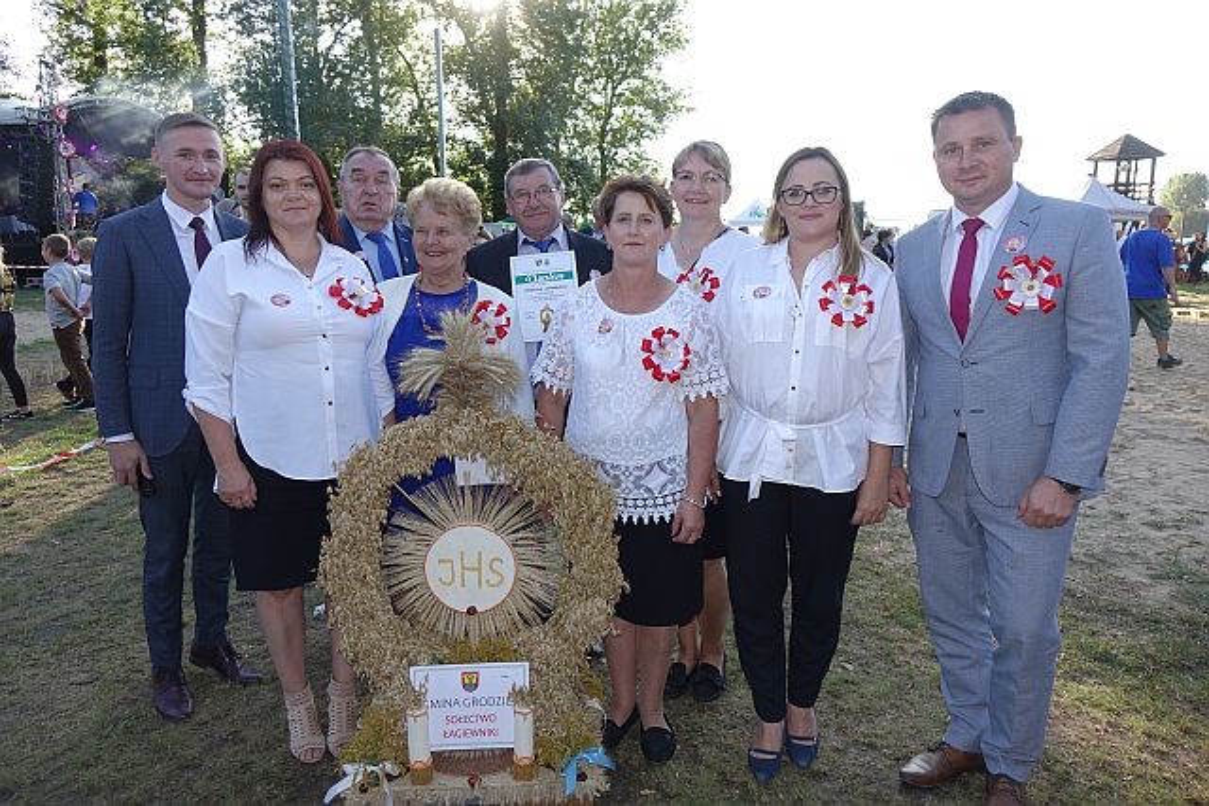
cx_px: 604
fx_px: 806
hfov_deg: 73.7
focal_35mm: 24
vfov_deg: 53.2
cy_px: 403
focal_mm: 8.8
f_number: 3.5
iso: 125
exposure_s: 1/200
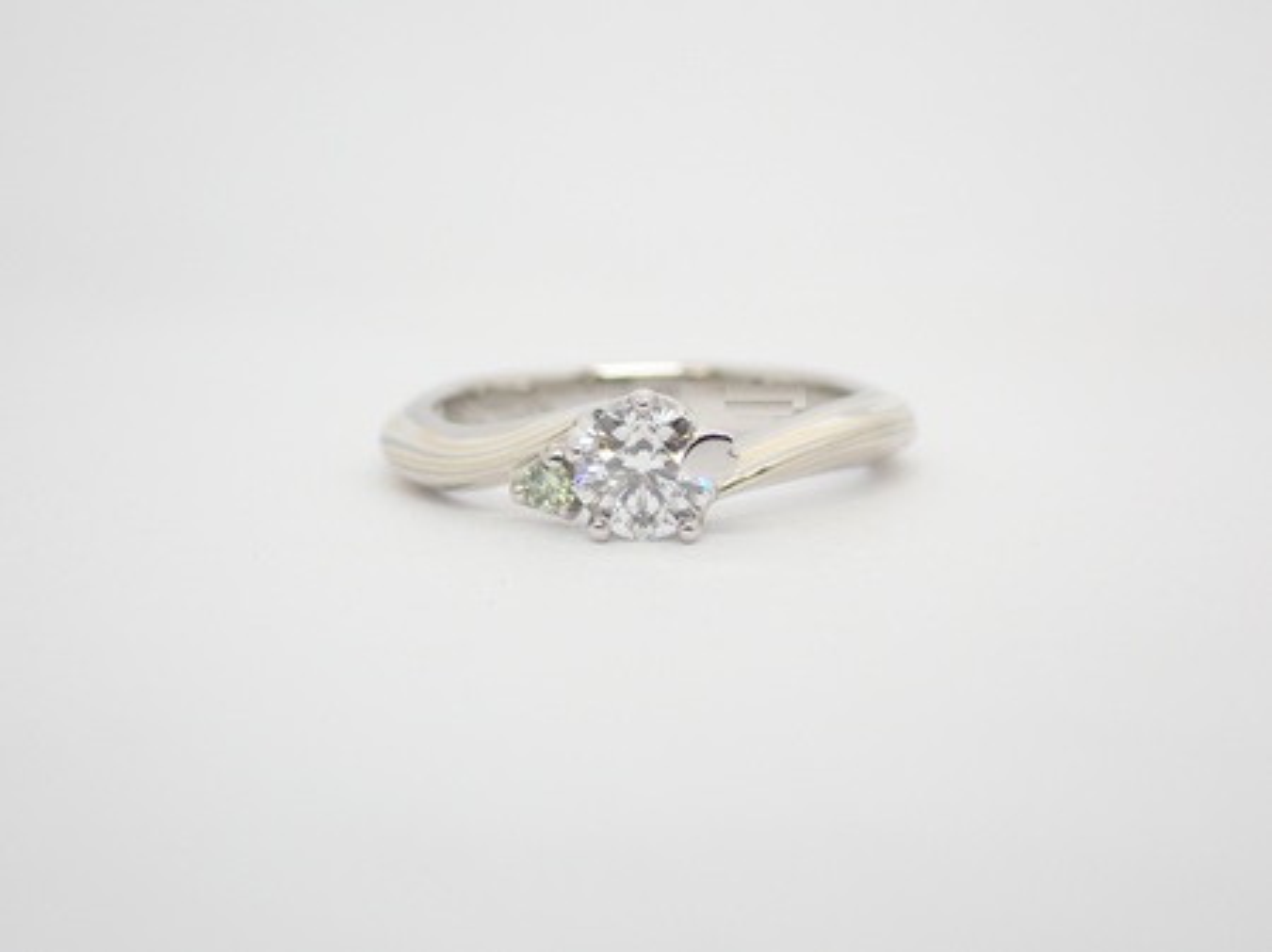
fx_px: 3012
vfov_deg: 18.0
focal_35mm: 82
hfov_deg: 23.8
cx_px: 636
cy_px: 476
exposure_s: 1/100
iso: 200
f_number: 4.3
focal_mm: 14.62
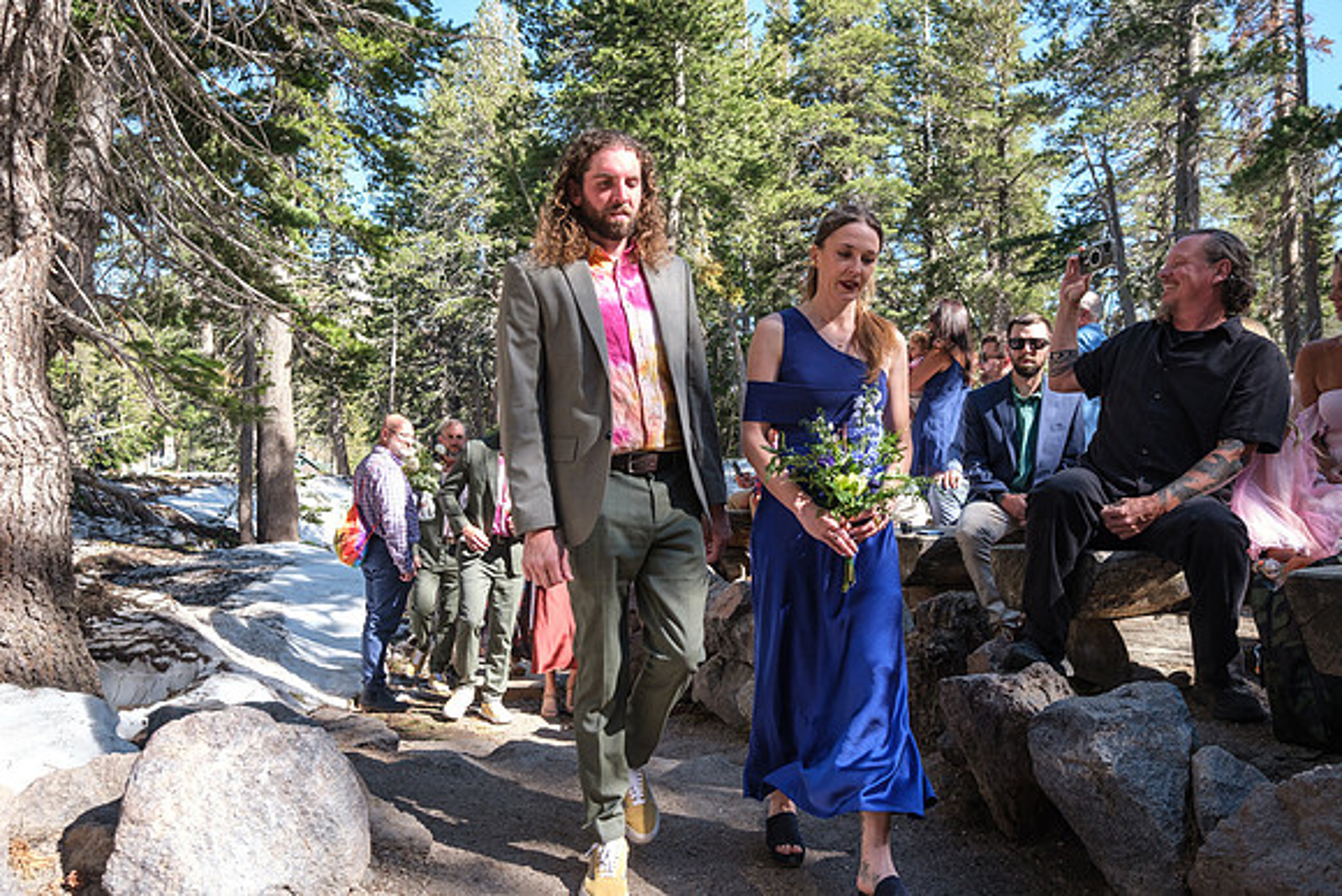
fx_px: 1007
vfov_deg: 48.0
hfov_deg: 67.4
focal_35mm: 27
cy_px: 448
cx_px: 671
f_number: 3.2
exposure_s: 1/500
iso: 250
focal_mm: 18
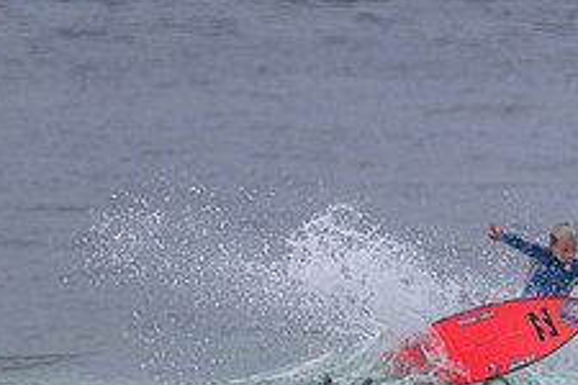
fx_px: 33088
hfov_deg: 1.0
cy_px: 394
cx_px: 588
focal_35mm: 2061
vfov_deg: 0.7
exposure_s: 1/1600
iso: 1100
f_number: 11
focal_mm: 800
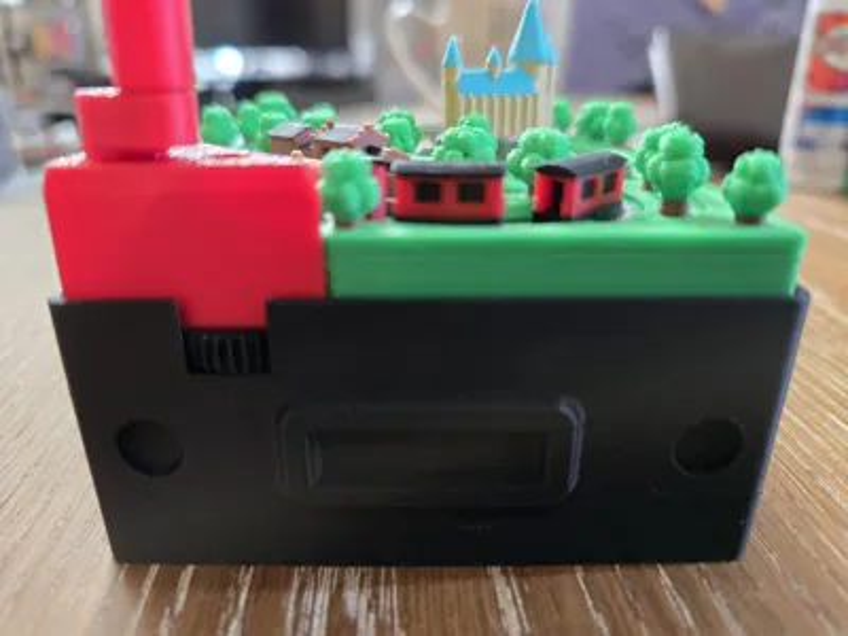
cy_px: 318
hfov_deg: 73.9
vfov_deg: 58.9
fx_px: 563
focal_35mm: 23
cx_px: 424
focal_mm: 6.3
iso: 800
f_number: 1.7
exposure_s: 1/35
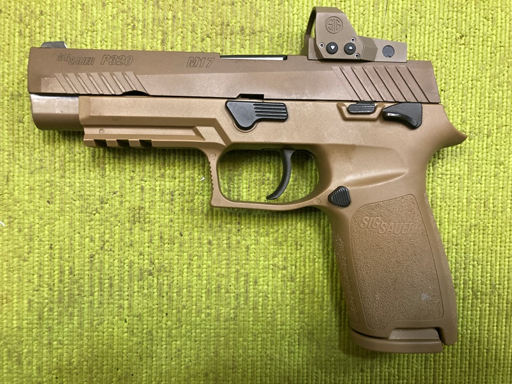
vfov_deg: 49.7
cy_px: 192
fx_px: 414
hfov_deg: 63.4
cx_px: 256
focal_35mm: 28
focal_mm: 3.99
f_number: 1.8
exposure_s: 1/50
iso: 320
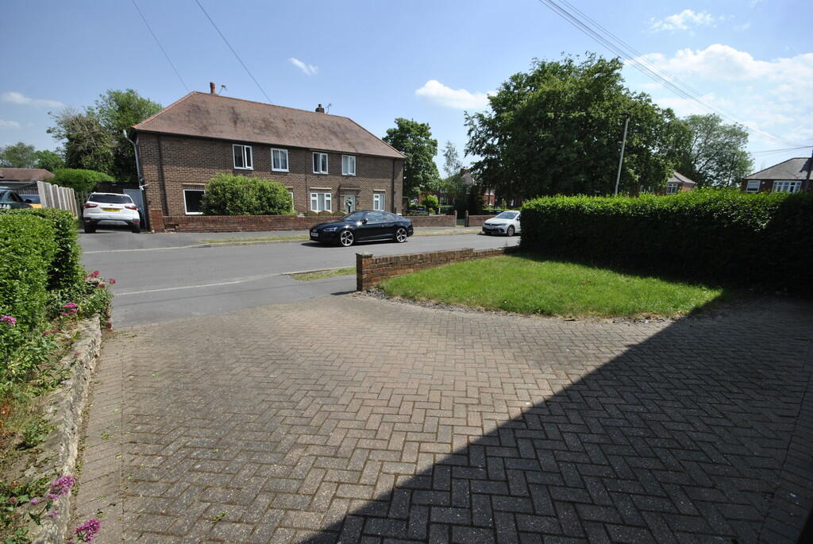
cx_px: 406
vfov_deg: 77.5
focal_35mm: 15
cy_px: 272
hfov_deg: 100.3
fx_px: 339
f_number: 8
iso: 100
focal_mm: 10
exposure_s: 1/250
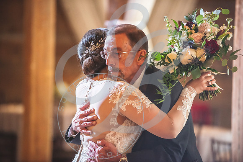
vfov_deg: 6.9
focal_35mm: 200
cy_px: 81
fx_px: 1350
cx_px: 122
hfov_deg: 10.3
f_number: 2.8
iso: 2000
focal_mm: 200
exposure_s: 1/200
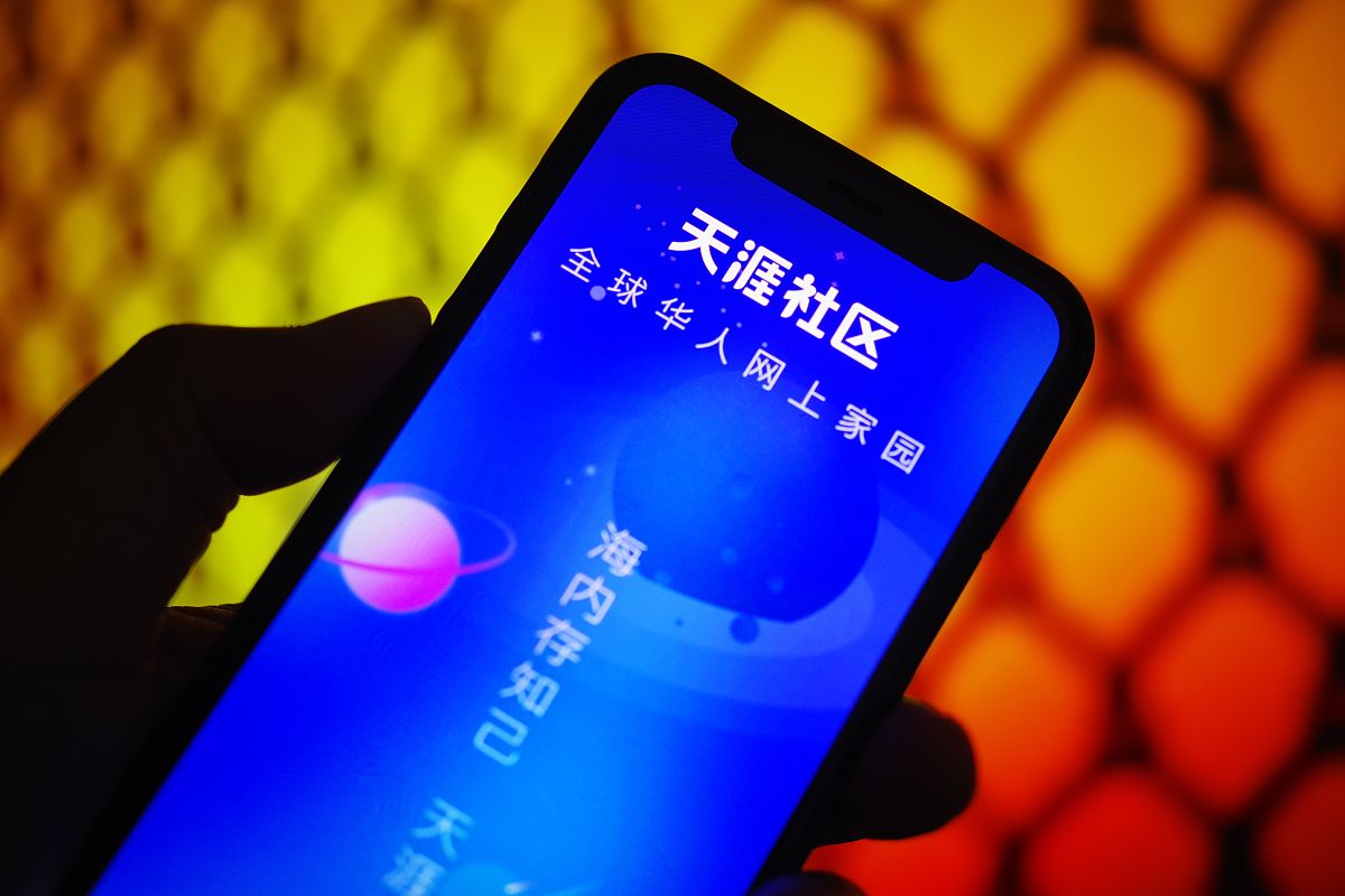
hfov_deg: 39.6
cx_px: 672
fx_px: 1868
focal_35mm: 50
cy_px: 448
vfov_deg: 27.0
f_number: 2.8
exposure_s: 1/125
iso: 400
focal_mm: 50
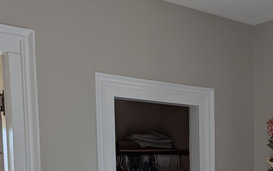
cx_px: 269
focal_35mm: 64
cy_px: 207
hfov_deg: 29.9
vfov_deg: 19.1
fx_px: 476
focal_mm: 6.81
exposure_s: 1/157
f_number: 1.85
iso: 41
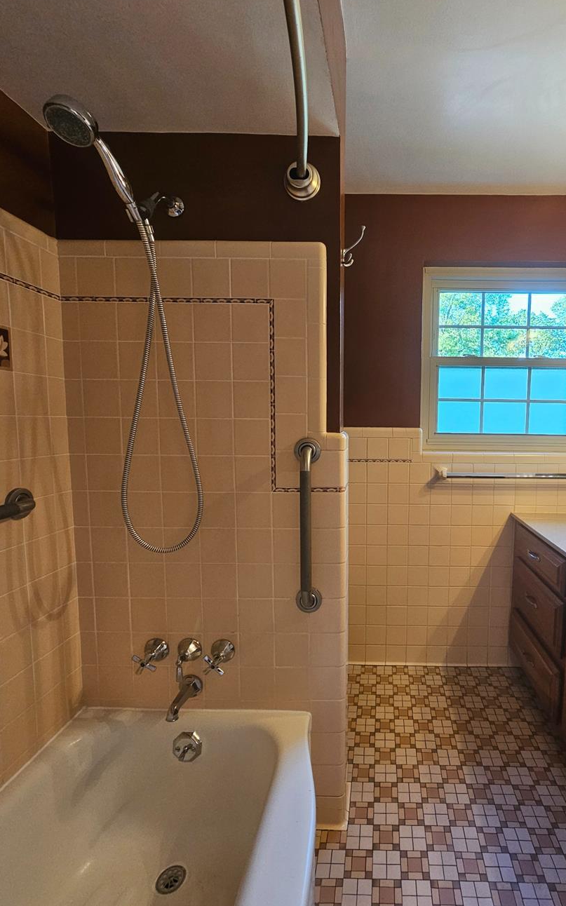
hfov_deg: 69.0
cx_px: 382
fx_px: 395
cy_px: 460
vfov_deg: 97.8
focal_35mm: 16
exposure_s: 1/60
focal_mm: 2.2
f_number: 2.2
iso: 250
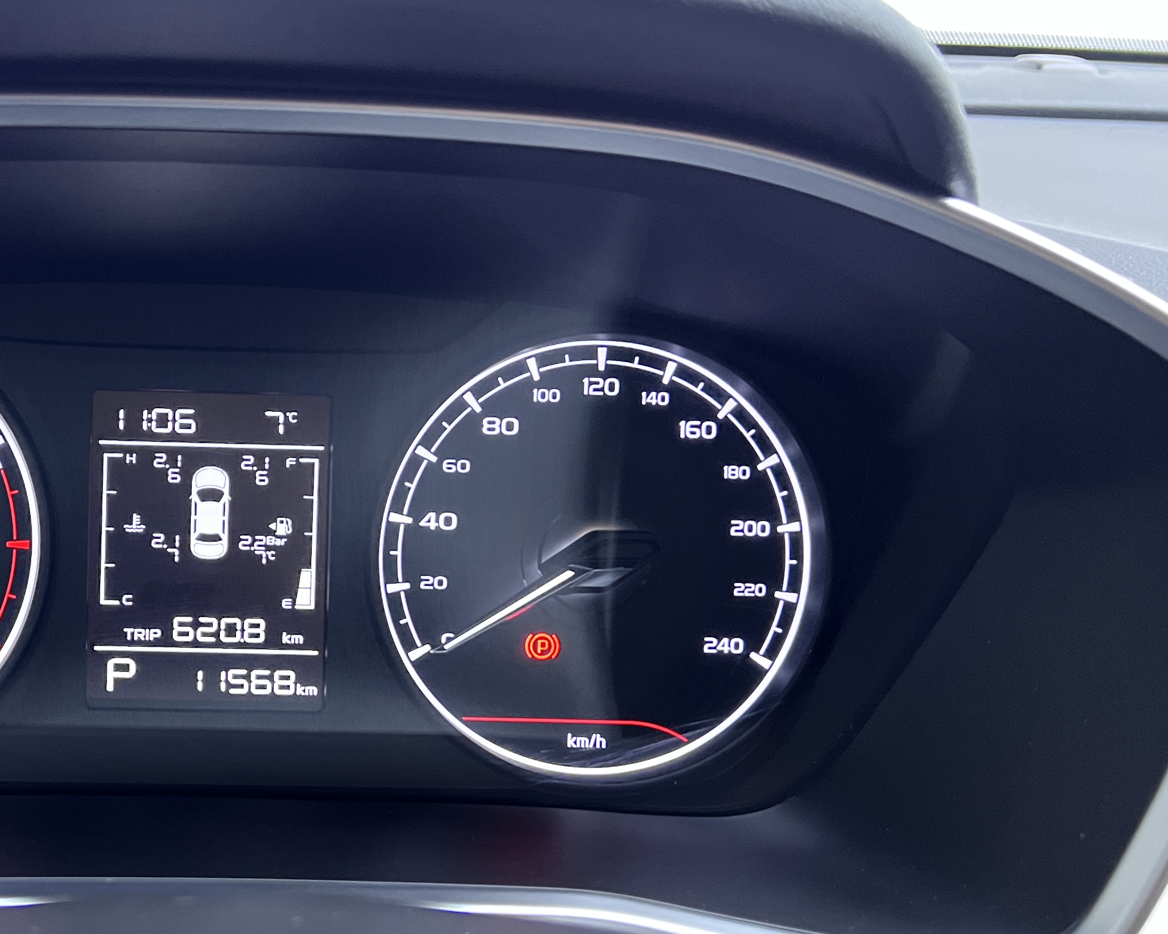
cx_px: 166
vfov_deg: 34.1
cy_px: 544
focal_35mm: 44
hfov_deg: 39.6
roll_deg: -0.9
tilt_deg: -22.4
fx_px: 1521
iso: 500
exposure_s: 1/33
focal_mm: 5.7
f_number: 1.5
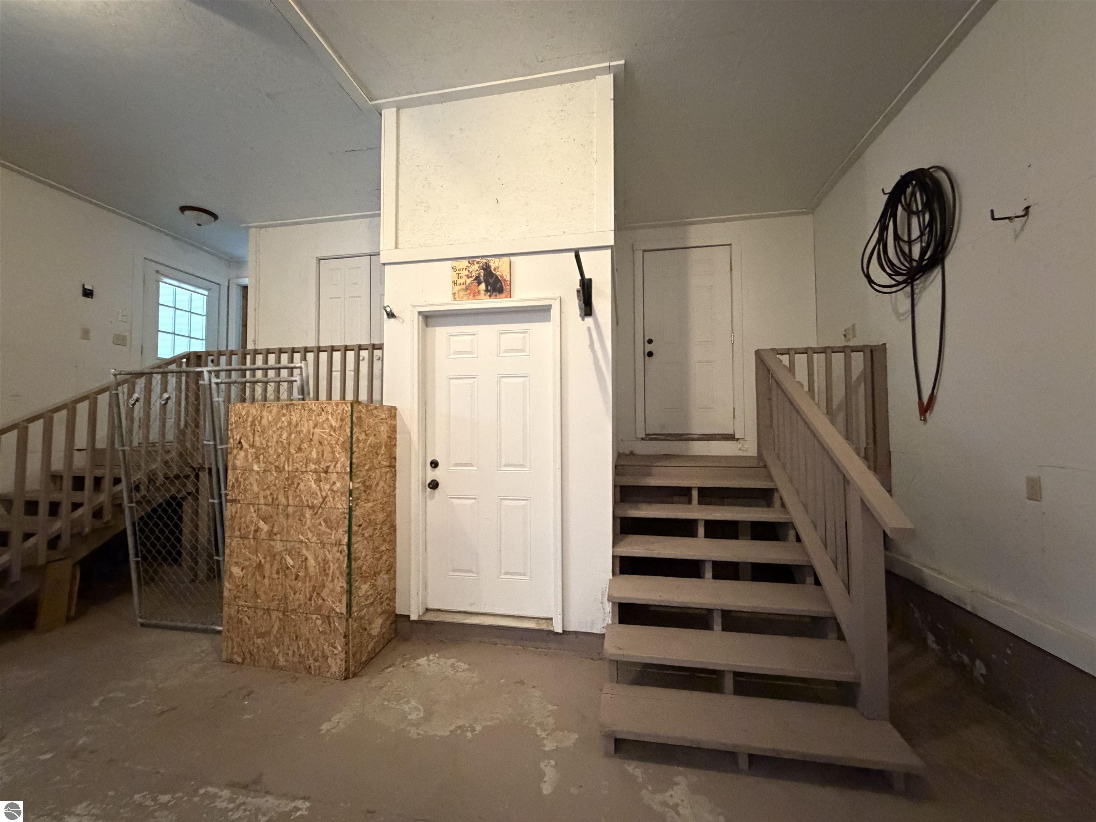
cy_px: 411
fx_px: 443
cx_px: 548
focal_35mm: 14
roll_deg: +0.6
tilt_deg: +2.0
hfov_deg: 102.1
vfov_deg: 85.7
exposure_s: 1/60
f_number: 2.2
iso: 1250
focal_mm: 2.22
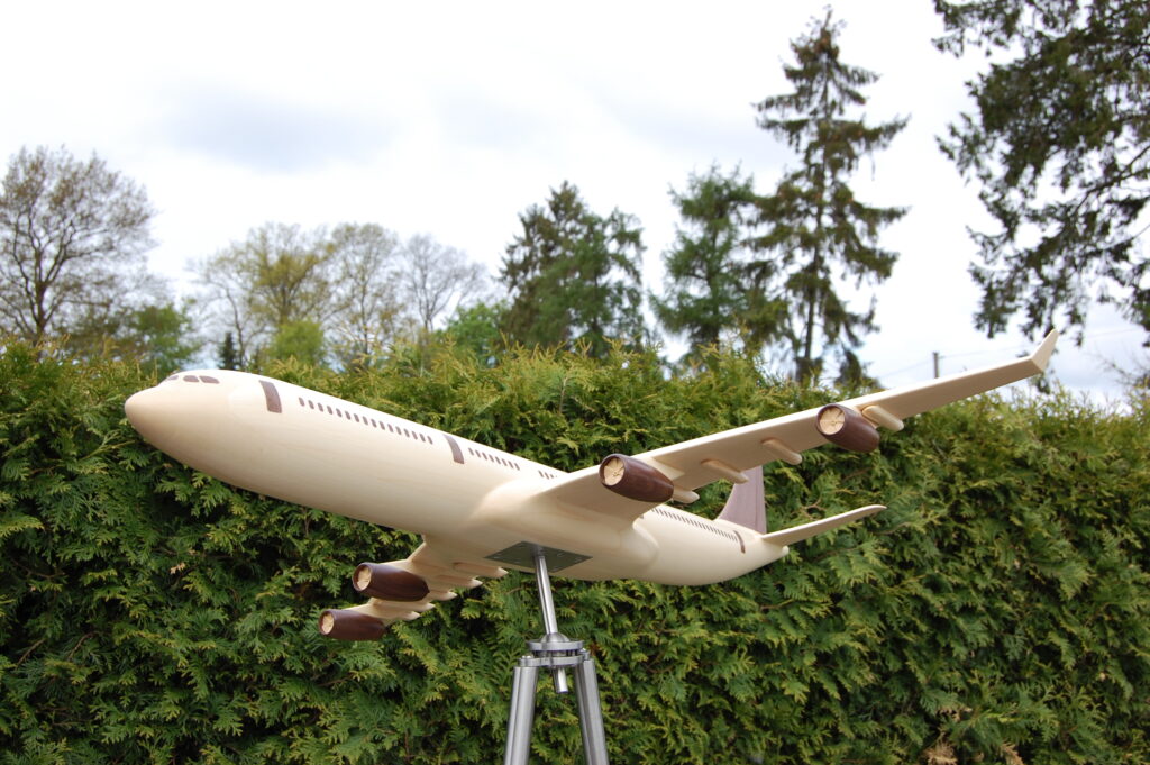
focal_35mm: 36
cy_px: 382
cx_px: 575
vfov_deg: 36.8
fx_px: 1149
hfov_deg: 53.2
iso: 200
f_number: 8
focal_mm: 24
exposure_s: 1/250
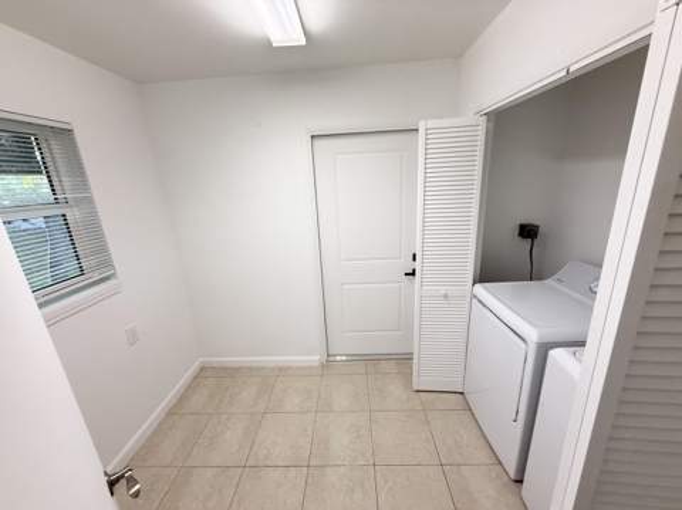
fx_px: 276
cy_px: 255
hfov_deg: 102.1
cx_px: 341
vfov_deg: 85.6
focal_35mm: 14
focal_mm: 2.22
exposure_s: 1/120
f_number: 2.2
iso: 200
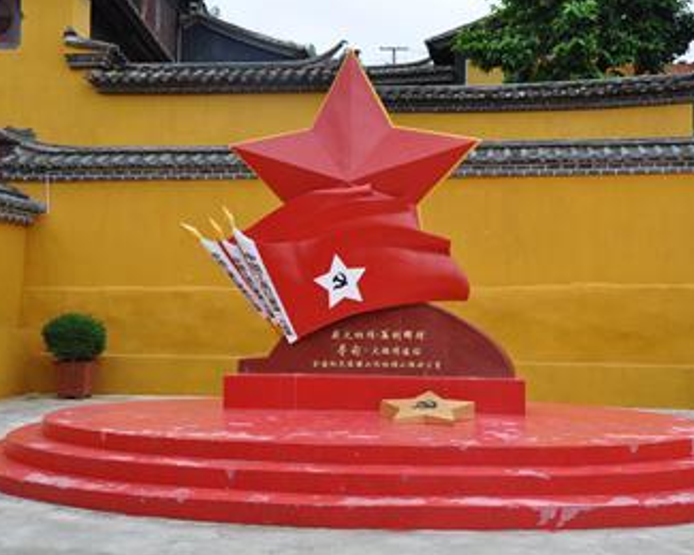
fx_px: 924
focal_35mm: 45
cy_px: 275
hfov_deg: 41.1
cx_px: 382
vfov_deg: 33.4
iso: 200
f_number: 8
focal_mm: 26
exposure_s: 1/250
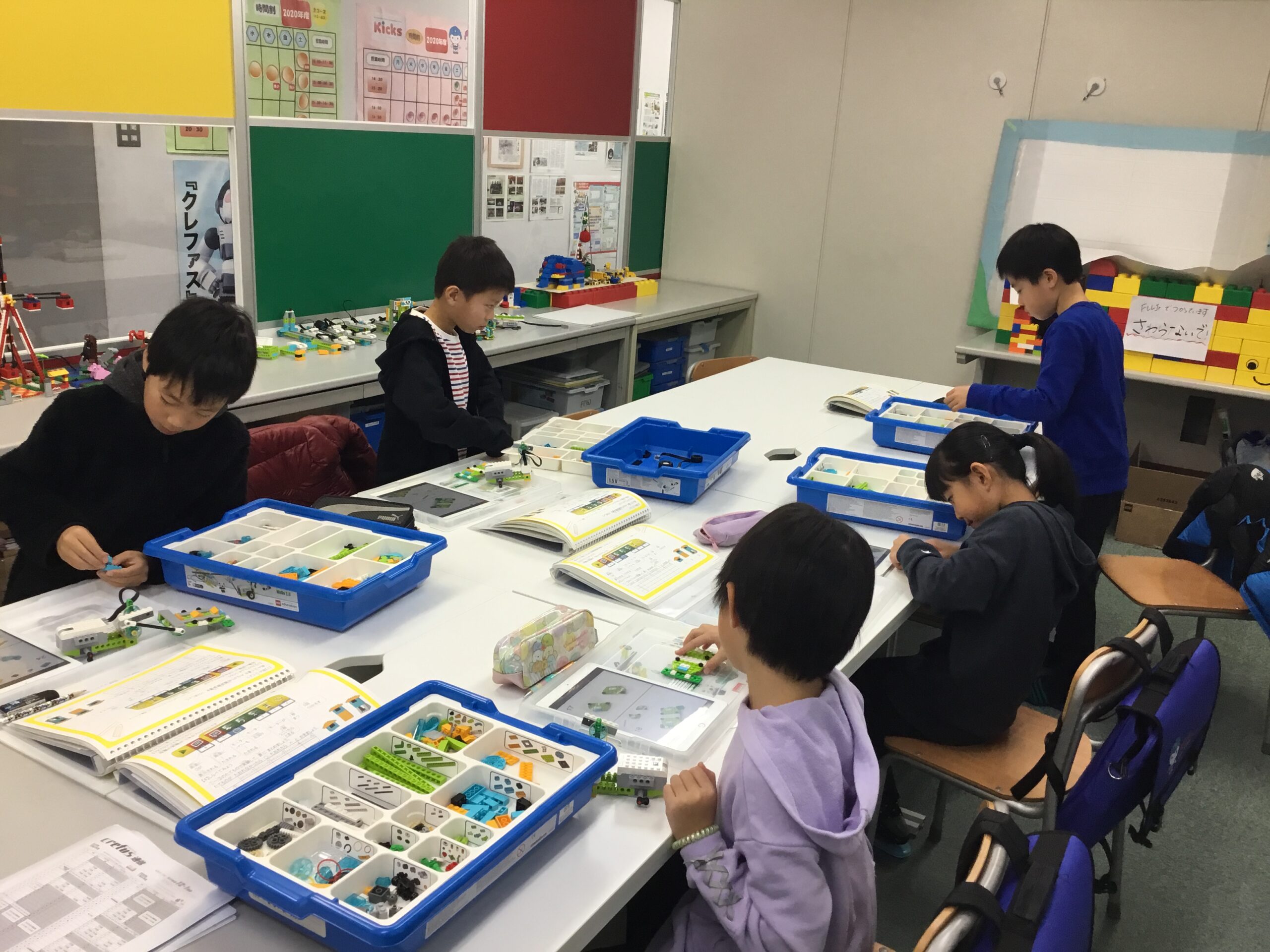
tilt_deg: -16.7
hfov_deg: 58.4
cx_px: 635
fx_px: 1137
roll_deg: -3.3
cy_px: 476
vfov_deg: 45.4
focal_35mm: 31
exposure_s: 1/33
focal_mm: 3.3
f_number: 2.4
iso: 32
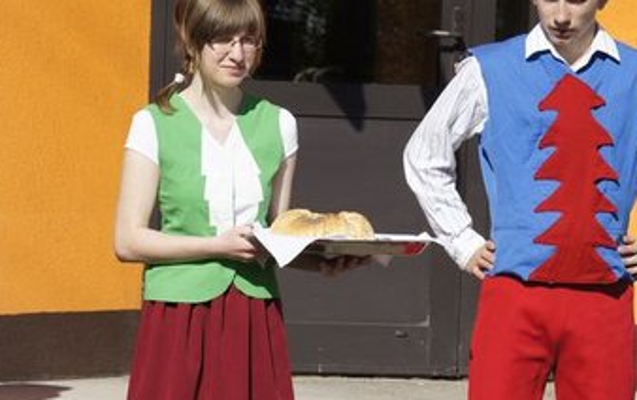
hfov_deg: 11.9
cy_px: 255
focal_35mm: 176
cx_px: 237
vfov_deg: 7.5
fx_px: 3058
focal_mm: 60
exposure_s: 1/160
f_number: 11
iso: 100
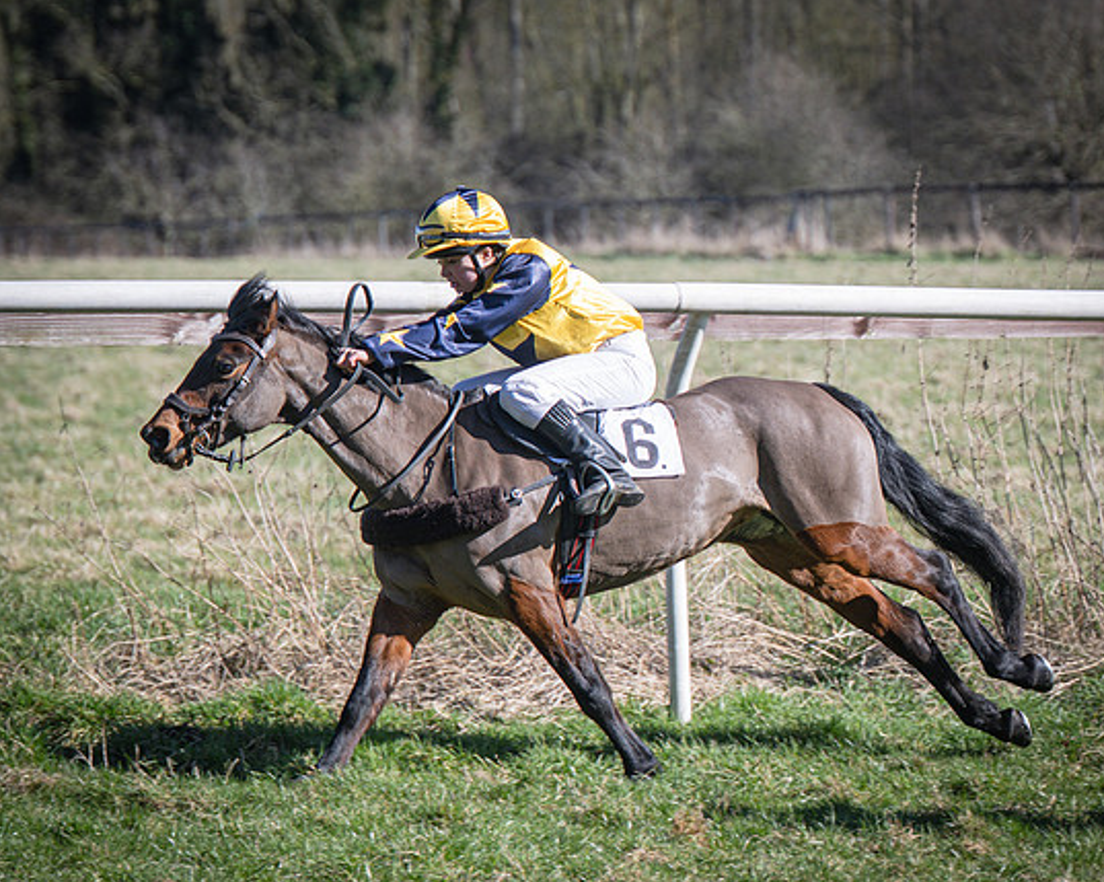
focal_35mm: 295
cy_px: 378
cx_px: 784
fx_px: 9634
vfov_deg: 5.2
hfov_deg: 6.6
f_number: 4
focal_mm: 140
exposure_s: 1/1000
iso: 125
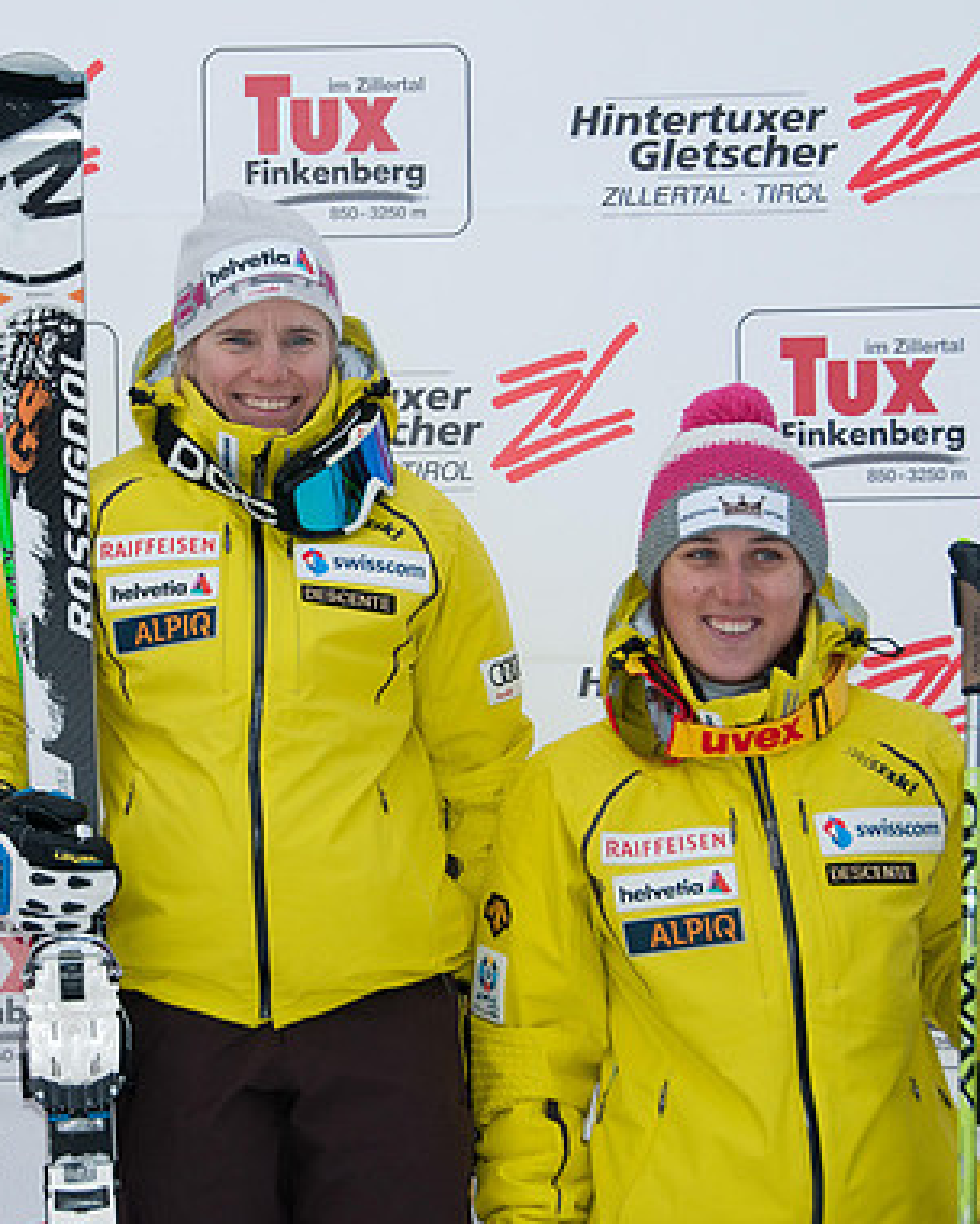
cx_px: 255
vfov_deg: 16.3
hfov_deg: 13.0
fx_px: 4278
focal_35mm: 118
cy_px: 614
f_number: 8
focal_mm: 55
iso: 320
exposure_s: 1/250
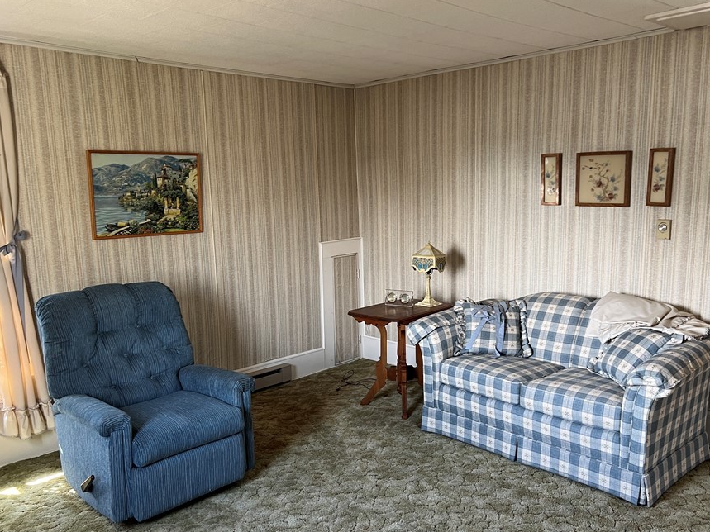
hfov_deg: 58.3
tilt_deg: -11.2
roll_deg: +1.9
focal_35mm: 31
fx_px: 636
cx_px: 375
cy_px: 288
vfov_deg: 45.4
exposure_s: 1/60
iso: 100
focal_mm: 5.7
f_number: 1.5
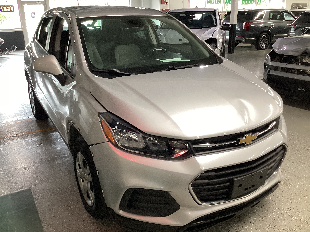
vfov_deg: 45.4
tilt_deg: -21.2
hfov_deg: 58.4
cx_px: 155
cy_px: 116
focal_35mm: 31
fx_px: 278
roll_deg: +1.0
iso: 200
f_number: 2.4
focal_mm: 3.3
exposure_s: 1/50
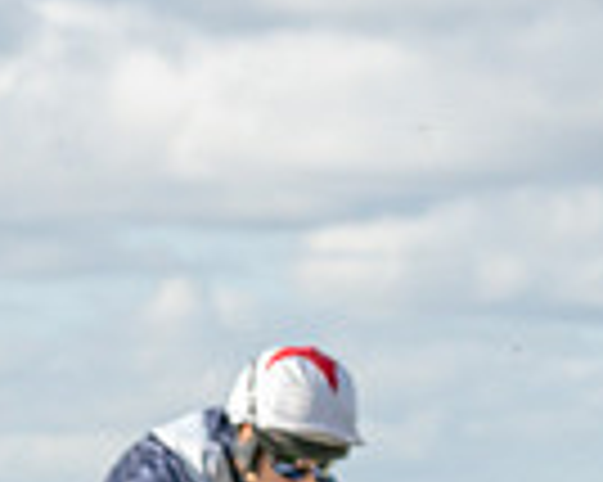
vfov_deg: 3.3
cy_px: 931
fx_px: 8417
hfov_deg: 4.1
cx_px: 599
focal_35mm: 472
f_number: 4
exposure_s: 1/1600
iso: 400
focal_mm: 55
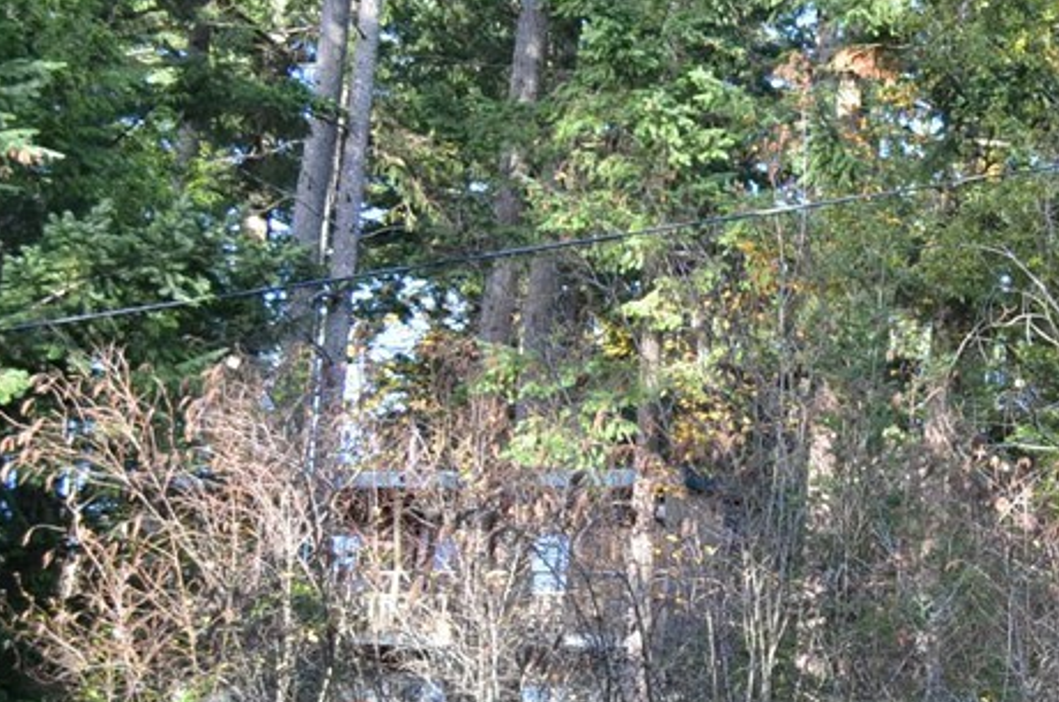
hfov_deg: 26.4
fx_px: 2085
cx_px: 1148
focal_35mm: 71
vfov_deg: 18.9
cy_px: 554
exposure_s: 1/125
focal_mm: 20
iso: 360
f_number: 5.6
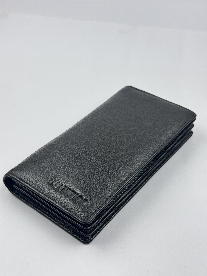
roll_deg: -0.6
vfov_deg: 39.7
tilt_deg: -39.3
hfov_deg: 30.3
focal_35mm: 48
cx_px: 104
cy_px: 138
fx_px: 383
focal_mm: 6.76
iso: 64
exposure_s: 1/160
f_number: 1.78
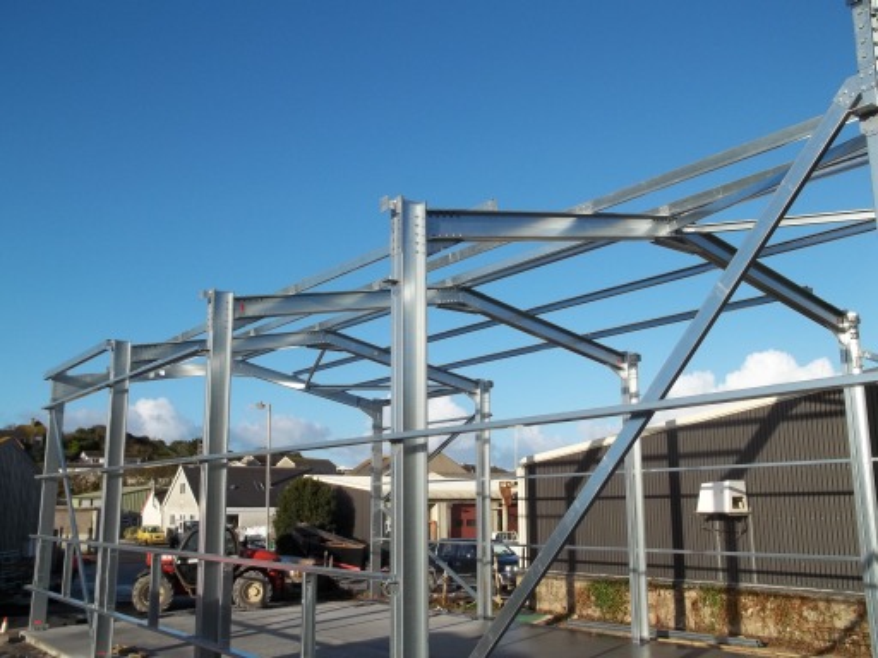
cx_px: 439
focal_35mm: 33
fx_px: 837
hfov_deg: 55.4
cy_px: 329
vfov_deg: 42.9
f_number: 8
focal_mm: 5.9
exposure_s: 1/160
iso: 64
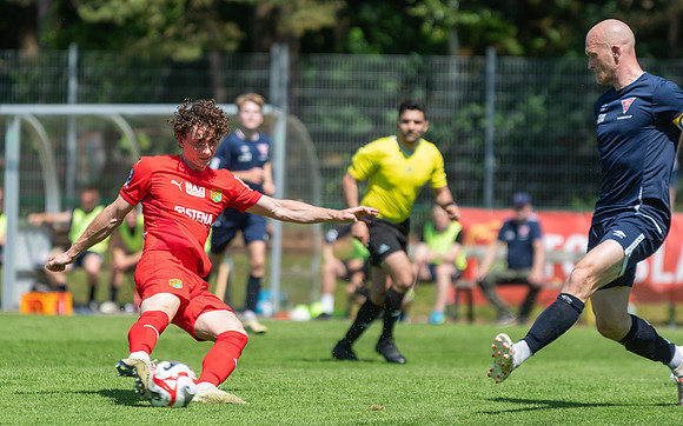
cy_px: 177
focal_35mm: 417
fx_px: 7765
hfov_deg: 5.0
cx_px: 219
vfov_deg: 3.1
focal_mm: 200
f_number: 3.2
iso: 160
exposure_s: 1/2000
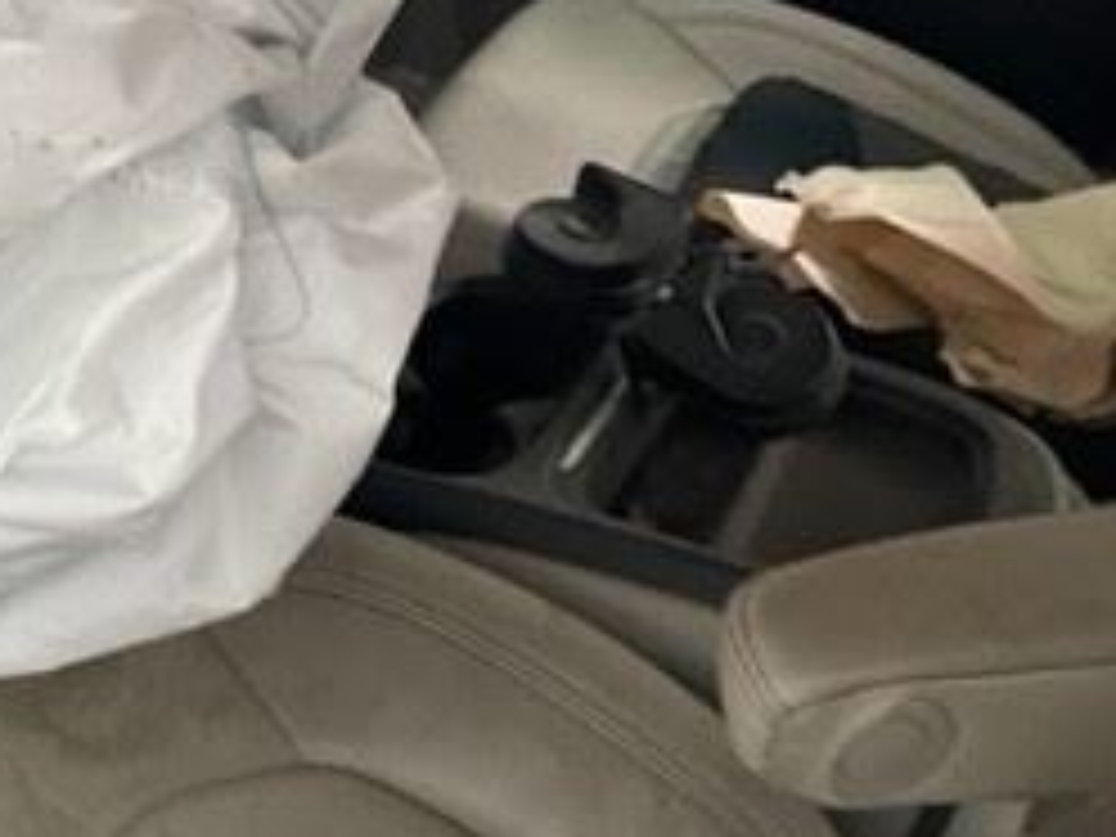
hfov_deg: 27.9
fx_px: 2160
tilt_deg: -19.8
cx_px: 117
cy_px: -86
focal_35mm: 67
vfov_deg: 20.9
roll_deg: -3.5
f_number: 1.6
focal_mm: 4.2
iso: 200
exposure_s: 1/60
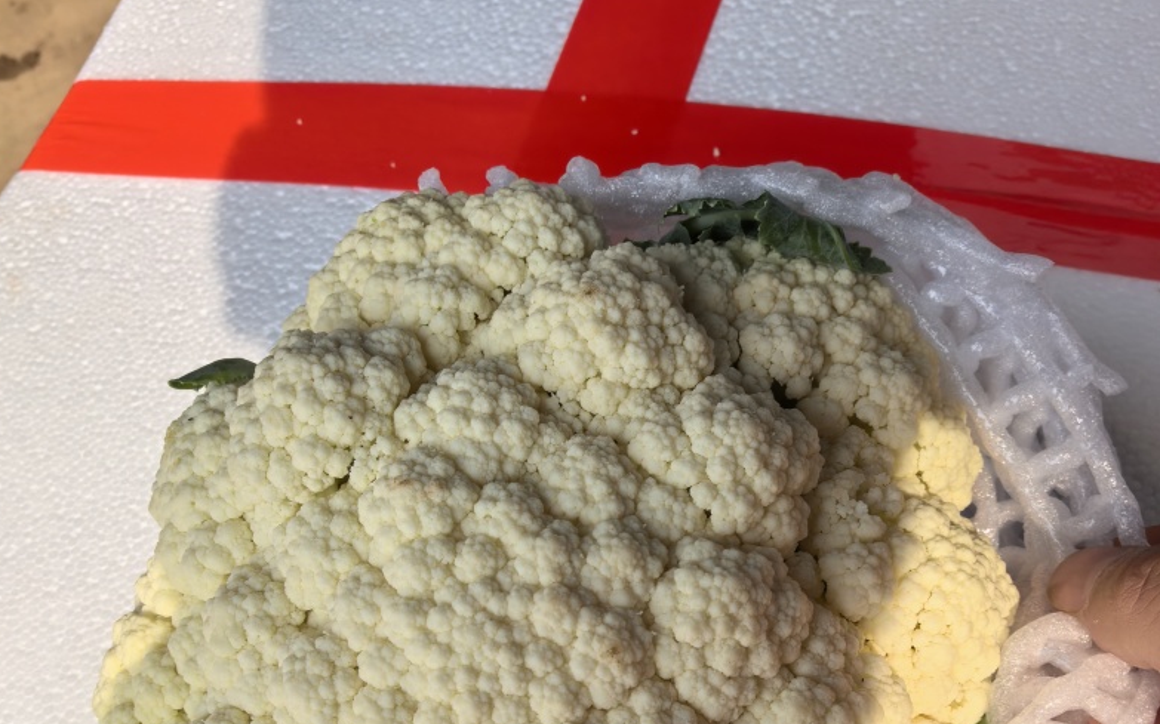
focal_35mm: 39
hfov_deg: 50.4
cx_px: 570
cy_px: 657
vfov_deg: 31.2
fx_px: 1233
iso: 125
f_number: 4
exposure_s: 1/1003
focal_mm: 5.75
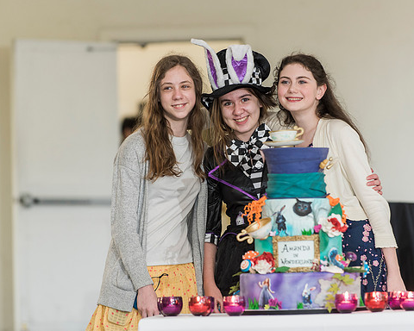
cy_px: 164
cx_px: 234
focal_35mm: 237
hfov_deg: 8.2
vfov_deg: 6.5
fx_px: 2904
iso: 1000
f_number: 4
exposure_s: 1/160
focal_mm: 200
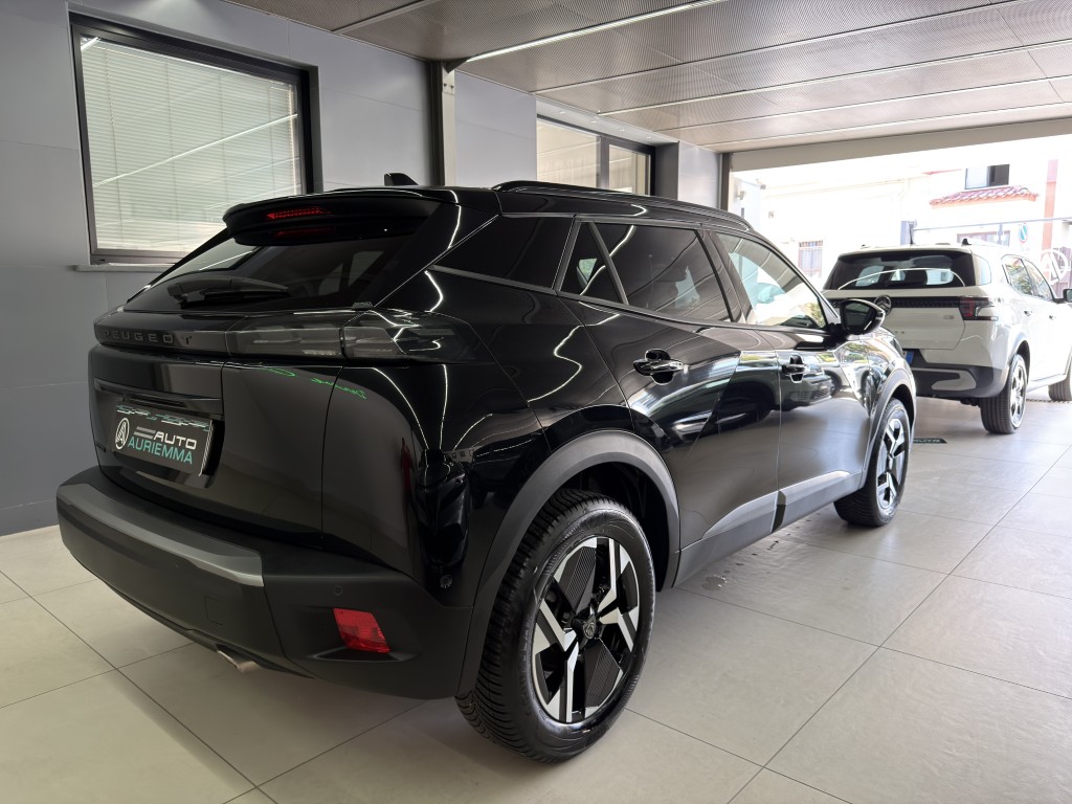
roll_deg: +1.2
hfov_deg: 71.6
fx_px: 743
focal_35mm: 24
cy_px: 402
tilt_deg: -7.3
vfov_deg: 56.8
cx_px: 536
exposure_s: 1/100
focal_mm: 6.76
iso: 160
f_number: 1.78
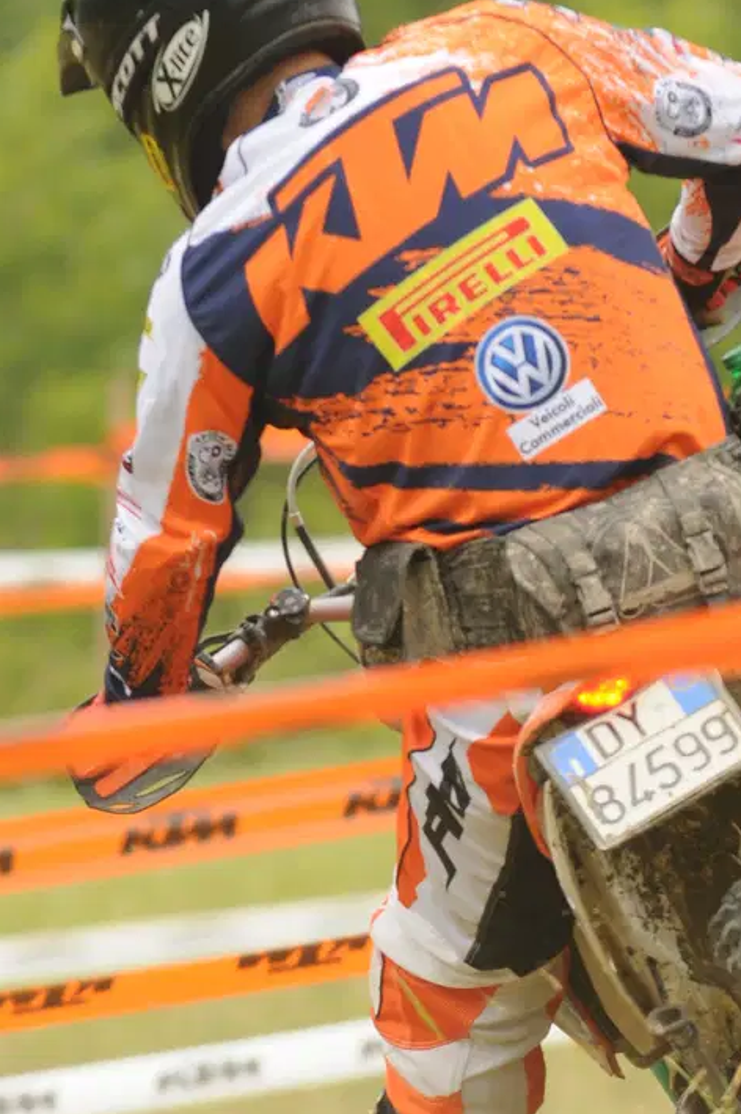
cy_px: 919
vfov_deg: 1.8
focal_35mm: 1145
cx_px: 549
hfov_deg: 1.2
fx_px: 35418
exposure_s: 1/800
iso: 500
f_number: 7.1
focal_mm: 300
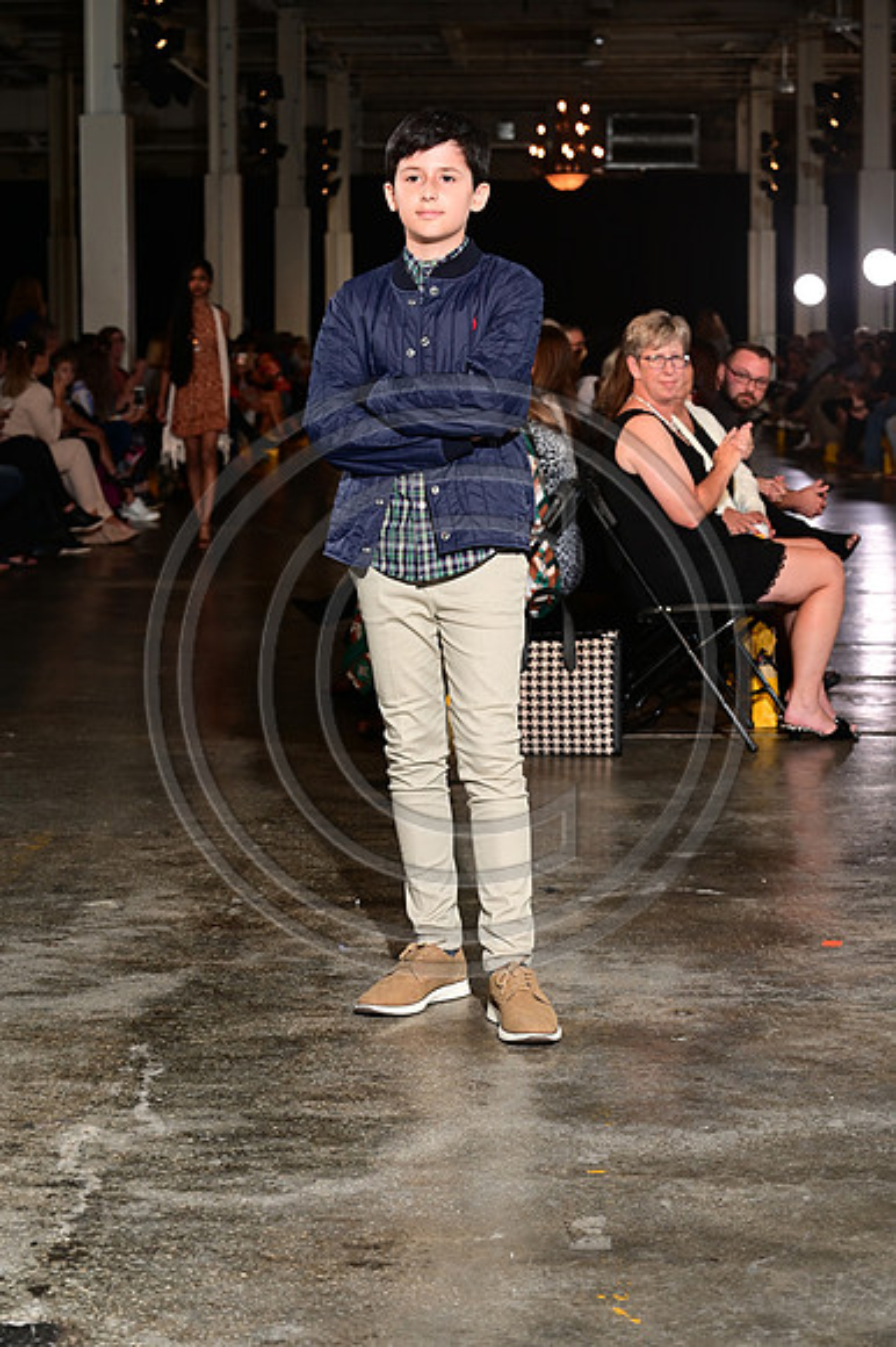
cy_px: 674
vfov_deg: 28.9
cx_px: 448
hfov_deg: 19.4
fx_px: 2616
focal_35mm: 70
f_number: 6.3
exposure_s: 1/125
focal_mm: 70
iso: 1000
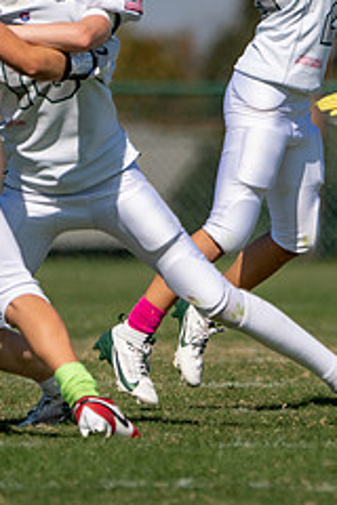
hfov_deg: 1.0
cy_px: 85
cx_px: 351
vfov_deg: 1.5
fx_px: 19278
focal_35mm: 1373
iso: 100
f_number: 5.6
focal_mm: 400
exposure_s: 1/1250
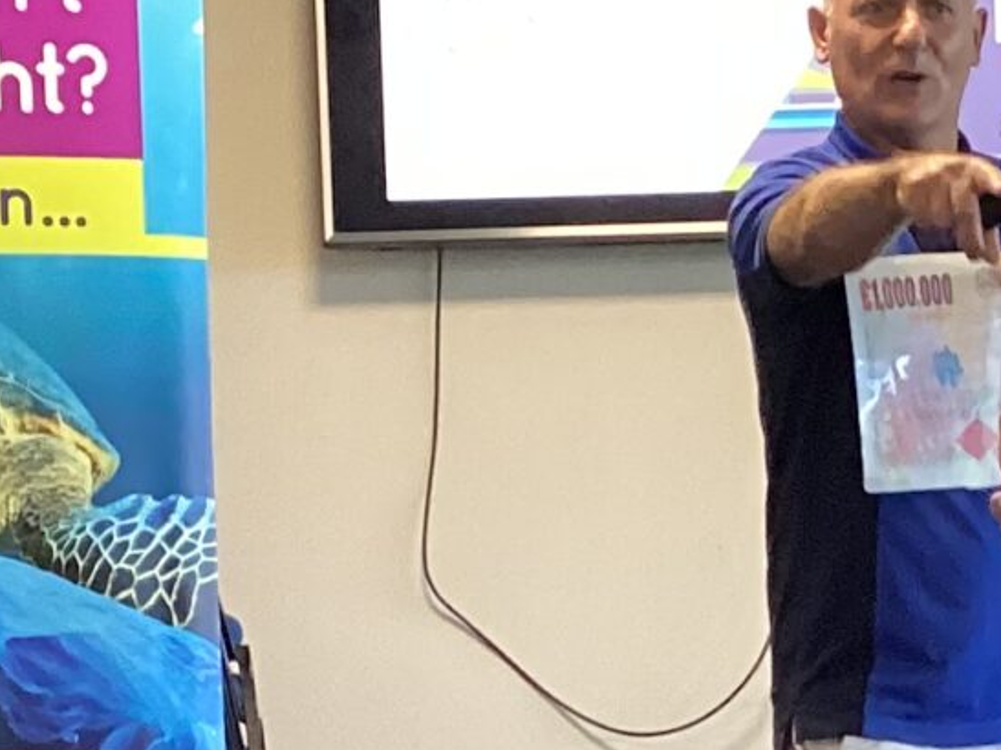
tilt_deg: -3.9
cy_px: 977
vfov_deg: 10.0
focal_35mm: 145
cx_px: 745
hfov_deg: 13.6
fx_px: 4192
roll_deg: +1.8
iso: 200
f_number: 2.4
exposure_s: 1/50
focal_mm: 3.3
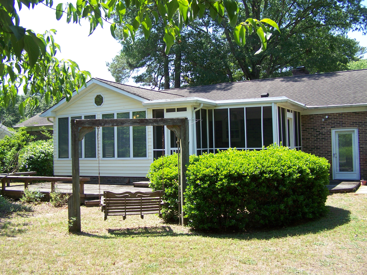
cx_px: 184
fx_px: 403
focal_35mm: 38
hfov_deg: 49.0
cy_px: 138
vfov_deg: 37.7
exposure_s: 1/250
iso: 64
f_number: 2.8
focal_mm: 6.3
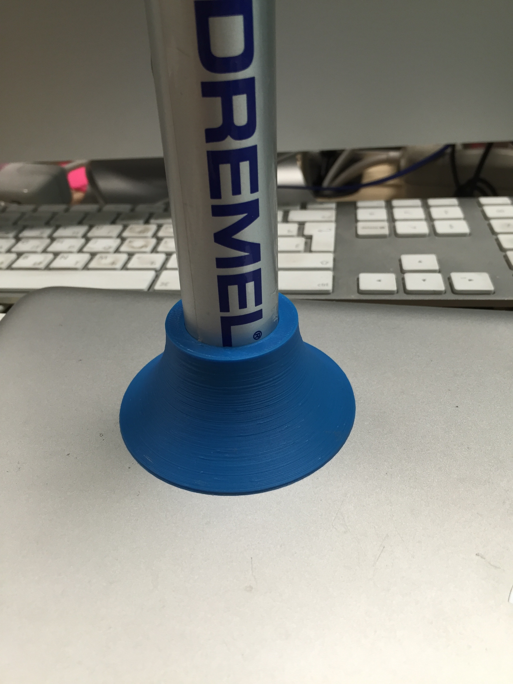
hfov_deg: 48.2
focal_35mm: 29
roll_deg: +1.5
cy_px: 342
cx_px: 256
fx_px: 573
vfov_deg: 61.7
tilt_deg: -33.2
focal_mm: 4.15
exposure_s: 1/33
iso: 32
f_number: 2.2
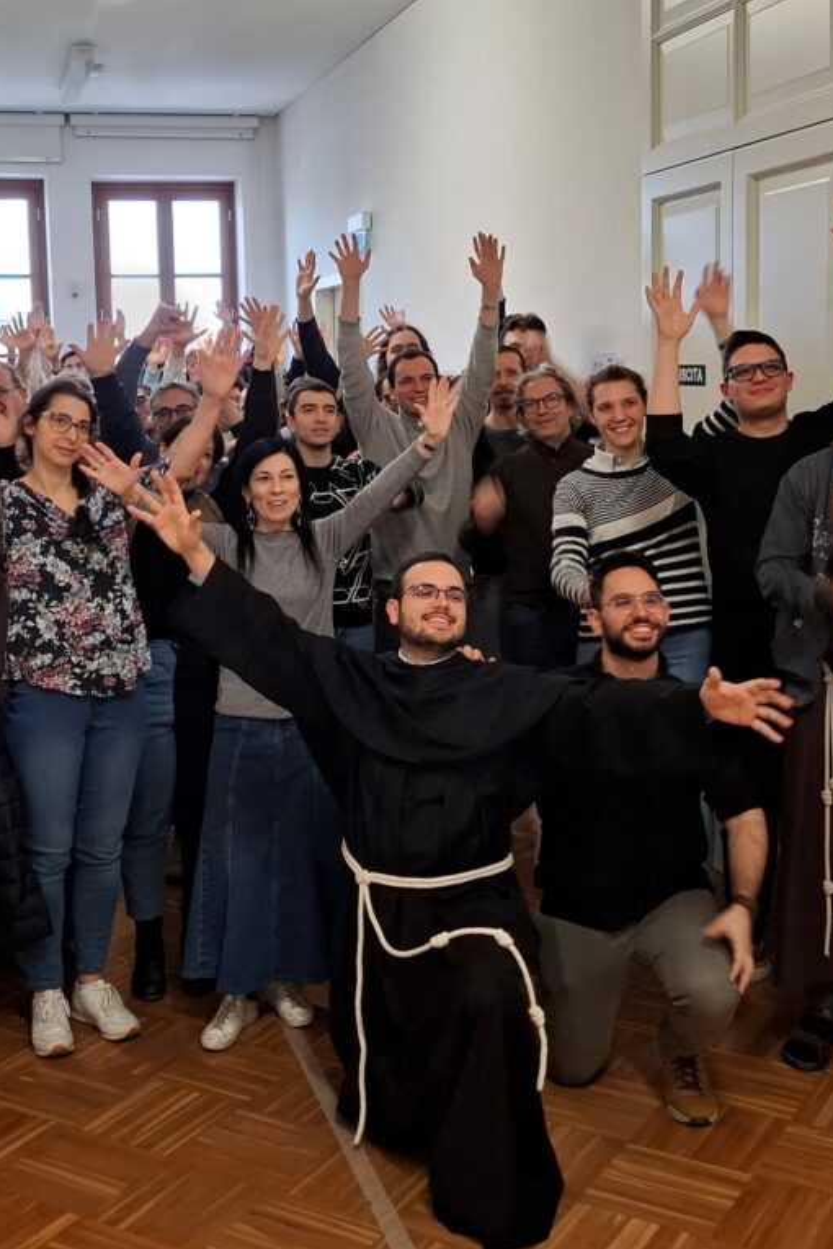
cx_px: 255
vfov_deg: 58.7
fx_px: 1111
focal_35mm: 32
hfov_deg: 40.4
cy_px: 625
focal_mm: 5.54
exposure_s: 1/50
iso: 200
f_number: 1.8
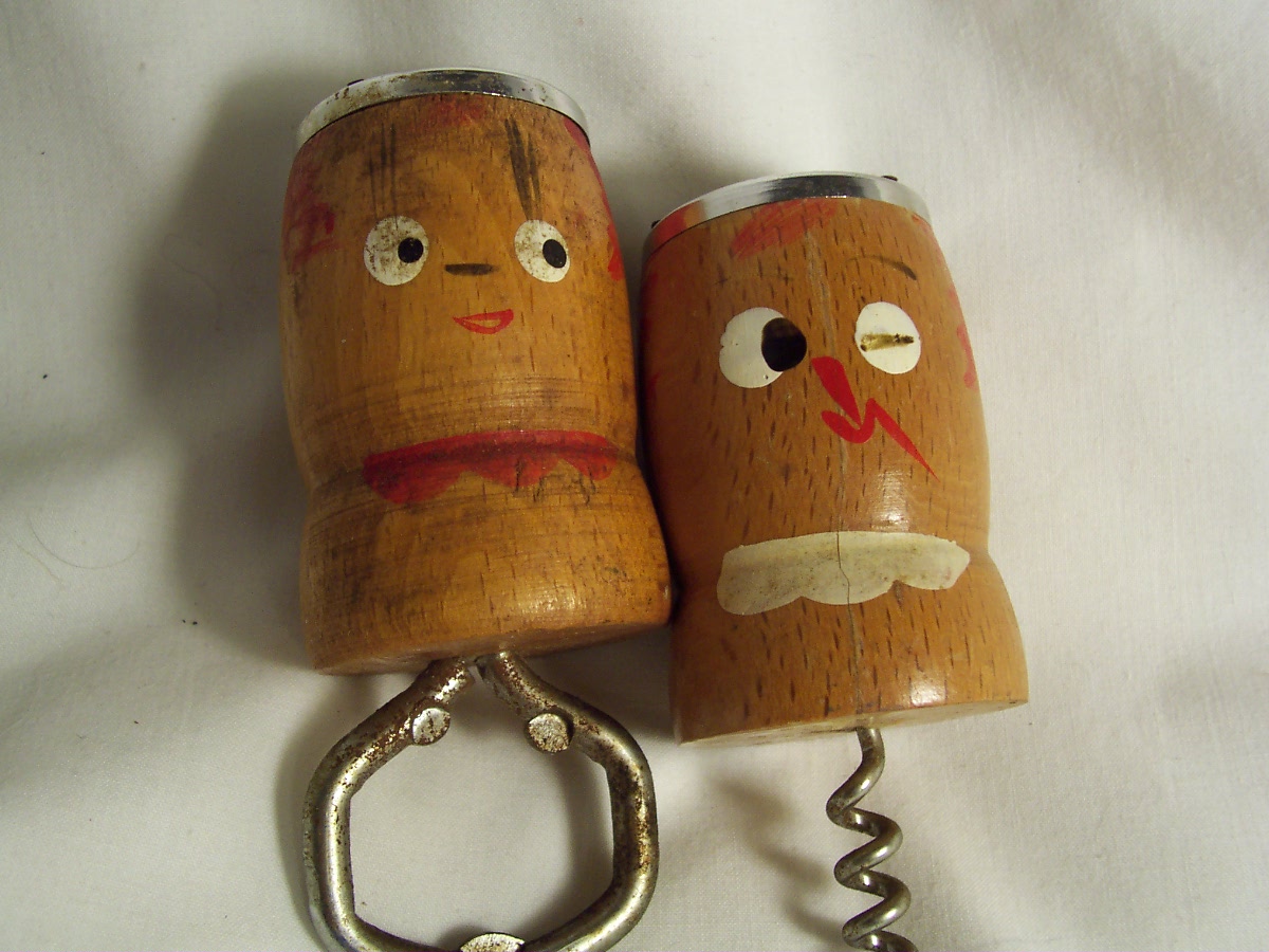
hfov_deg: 50.1
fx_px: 1356
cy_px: 476
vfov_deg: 38.7
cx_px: 634
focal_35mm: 37
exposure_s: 1/125
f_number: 2.8
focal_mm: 5.6
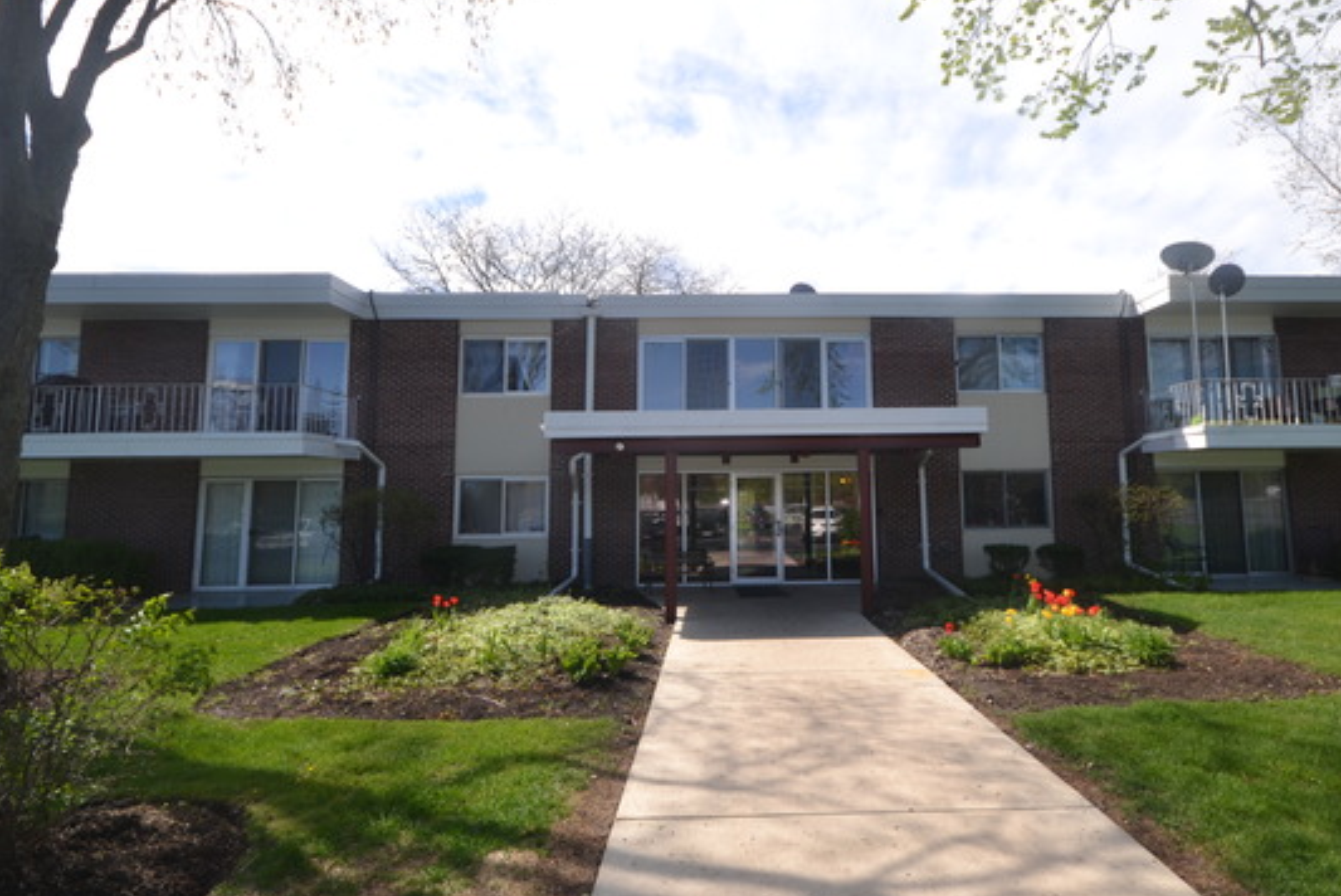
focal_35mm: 18
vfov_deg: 67.4
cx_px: 760
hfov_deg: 89.5
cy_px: 422
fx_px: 671
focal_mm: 10
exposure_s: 1/200
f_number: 7.1
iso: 100
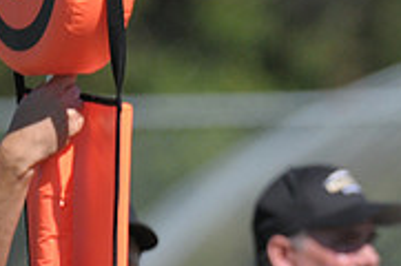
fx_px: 16056
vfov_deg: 0.9
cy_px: 413
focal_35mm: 1444
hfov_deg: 1.4
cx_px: 472
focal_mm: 300
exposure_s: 1/5000
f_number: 4
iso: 640
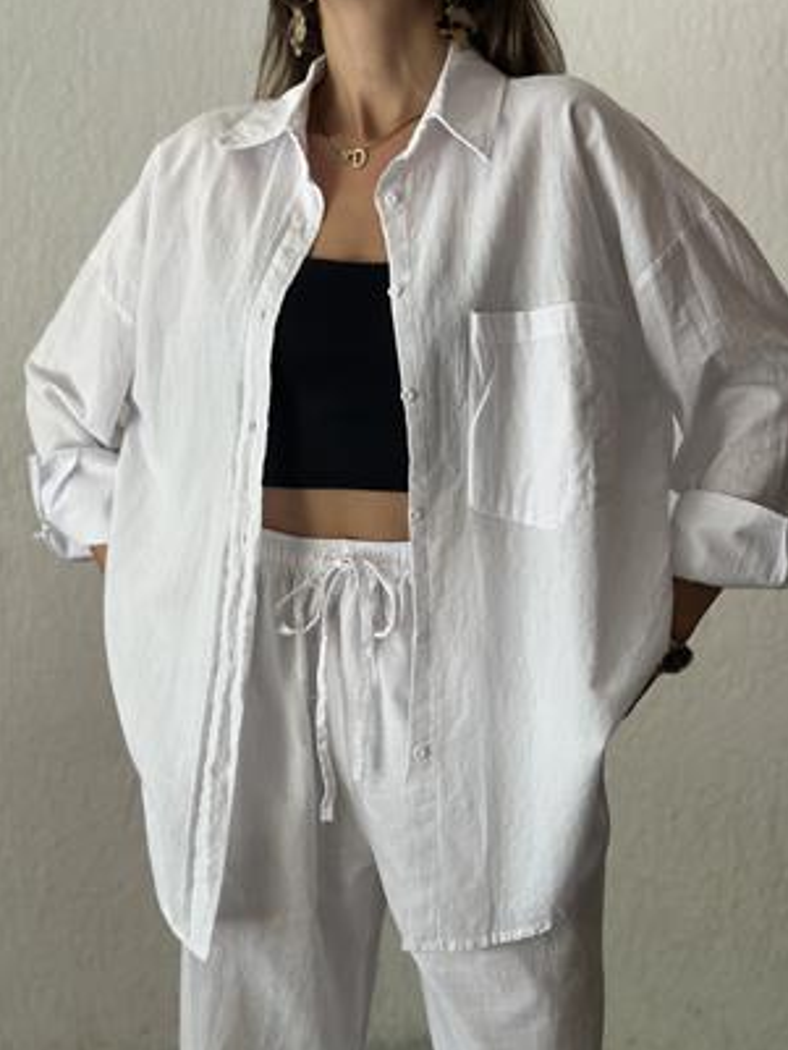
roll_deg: -0.3
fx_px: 1547
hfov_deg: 28.6
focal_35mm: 51
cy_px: 503
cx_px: 411
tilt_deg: -2.8
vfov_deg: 37.5
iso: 80
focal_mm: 6.86
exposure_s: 1/121
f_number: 1.78
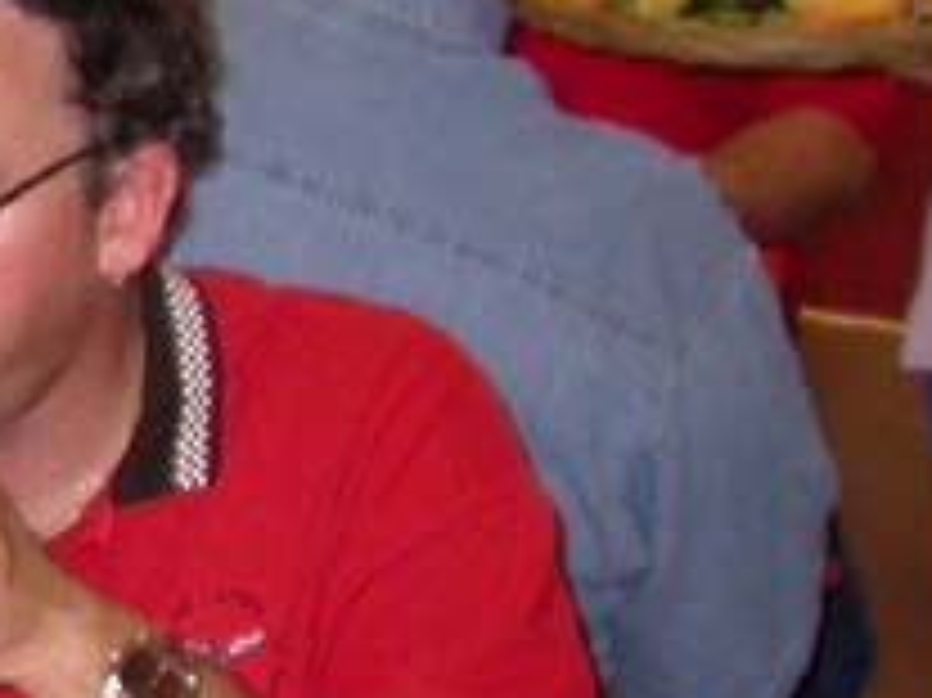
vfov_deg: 7.9
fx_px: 5059
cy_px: 675
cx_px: -1175
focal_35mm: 188
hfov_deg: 9.5
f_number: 2.6
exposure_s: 1/60
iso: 200
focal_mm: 7.85
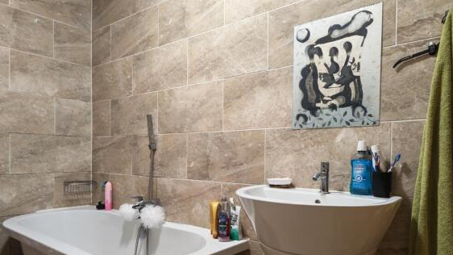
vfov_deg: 44.0
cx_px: 229
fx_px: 312
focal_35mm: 26
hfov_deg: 71.9
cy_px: 162
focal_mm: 5.4
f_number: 1.6
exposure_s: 1/50
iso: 320
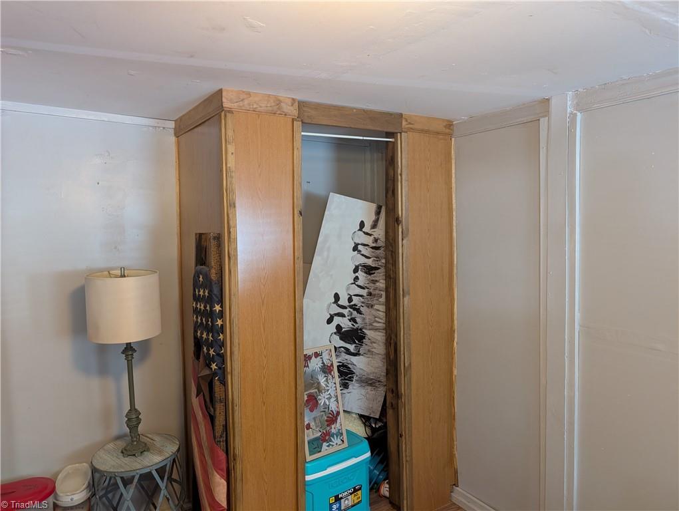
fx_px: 471
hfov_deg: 71.5
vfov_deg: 56.9
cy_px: 256
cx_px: 340
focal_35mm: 24
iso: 442
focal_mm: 6.9
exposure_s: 1/30
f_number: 1.68
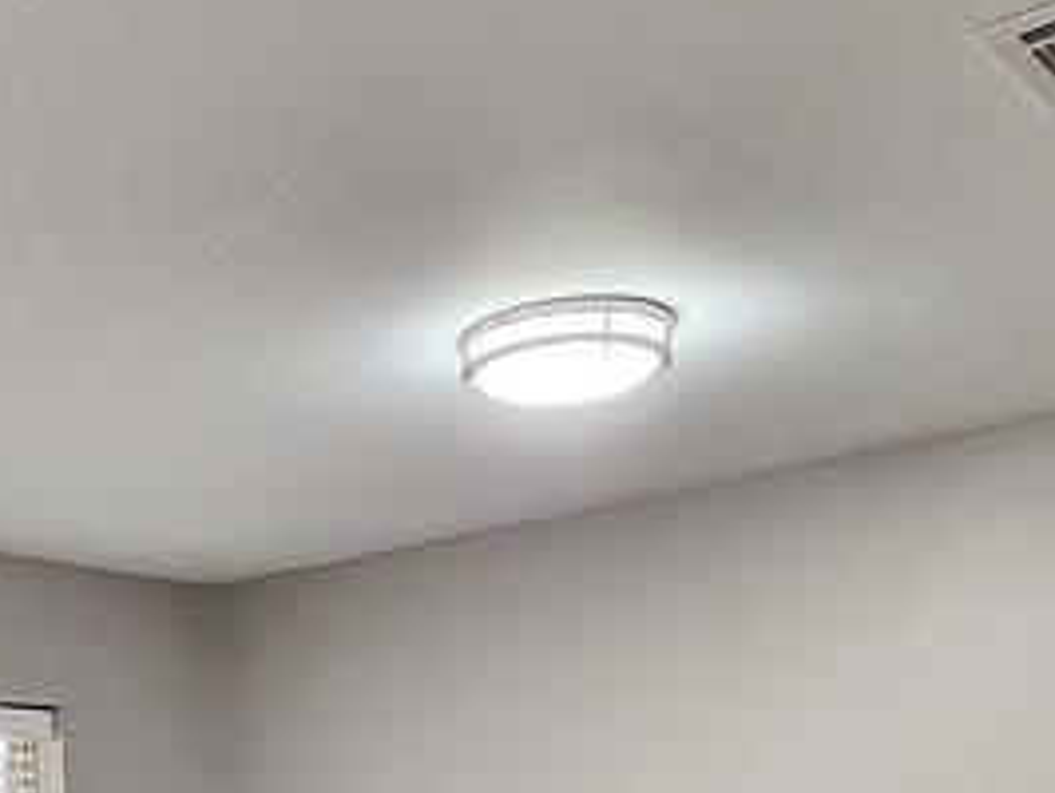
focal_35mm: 50
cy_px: 1154
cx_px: 75
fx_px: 1525
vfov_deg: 23.8
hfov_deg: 35.5
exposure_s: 1/60
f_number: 2.2
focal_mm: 2.2
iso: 200
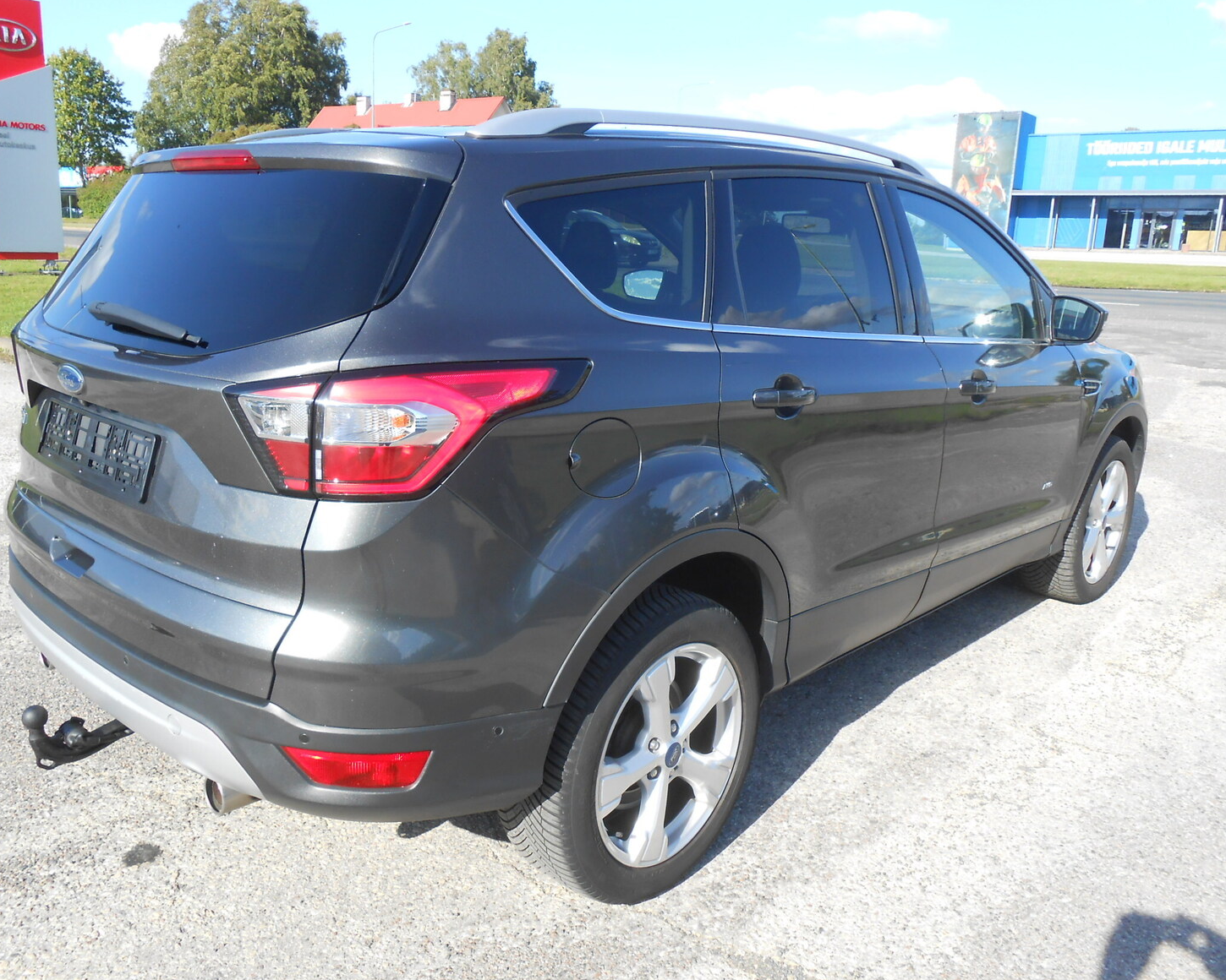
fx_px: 1016
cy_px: 476
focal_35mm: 28
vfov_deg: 51.5
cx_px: 557
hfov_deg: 62.1
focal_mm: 4.6
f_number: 3.5
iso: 80
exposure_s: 1/400
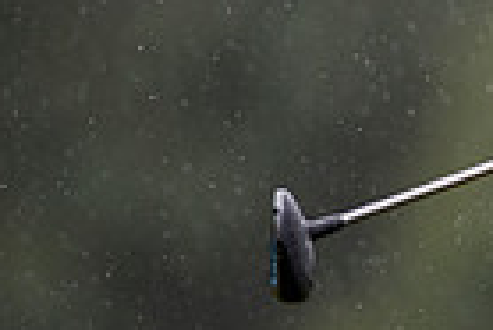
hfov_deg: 1.6
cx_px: 965
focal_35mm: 1252
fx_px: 17163
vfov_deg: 1.1
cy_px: 2
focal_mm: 300
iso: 1250
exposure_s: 1/4000
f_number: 4
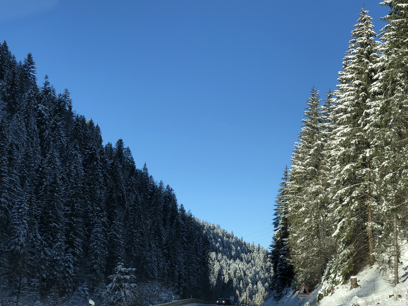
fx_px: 707
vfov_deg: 24.4
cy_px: 147
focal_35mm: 60
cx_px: 228
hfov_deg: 32.1
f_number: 2.4
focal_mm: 6
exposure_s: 1/810
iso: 16
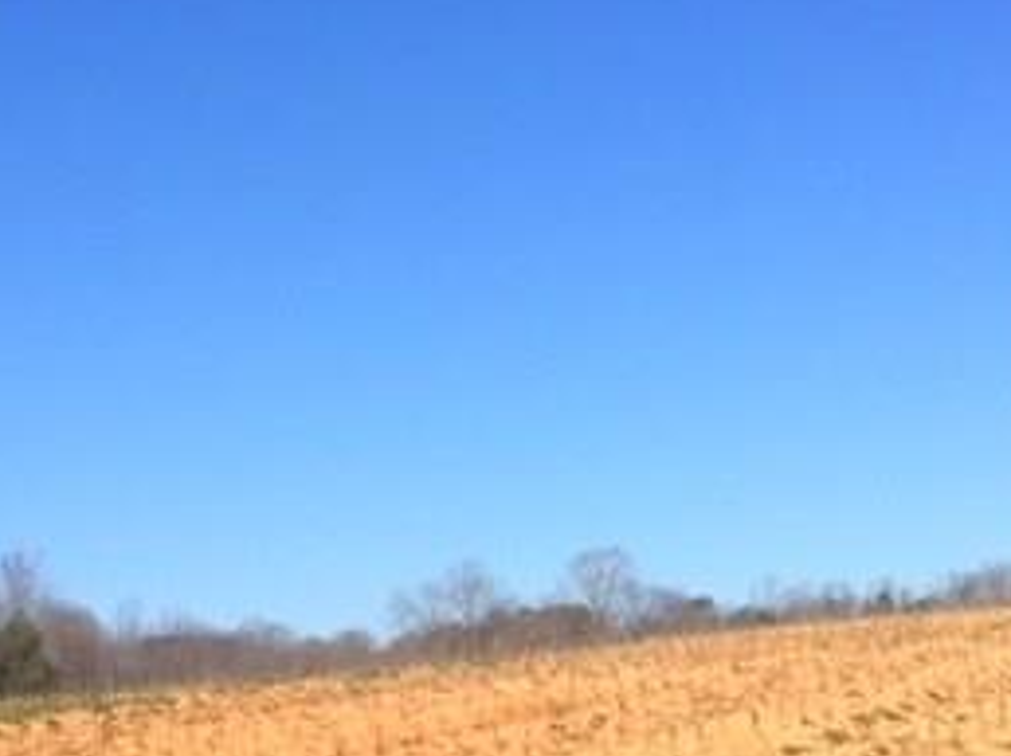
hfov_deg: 27.1
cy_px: 725
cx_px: 494
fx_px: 2101
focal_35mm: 72
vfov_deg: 19.9
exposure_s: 1/2326
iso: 32
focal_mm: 4.15
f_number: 2.2
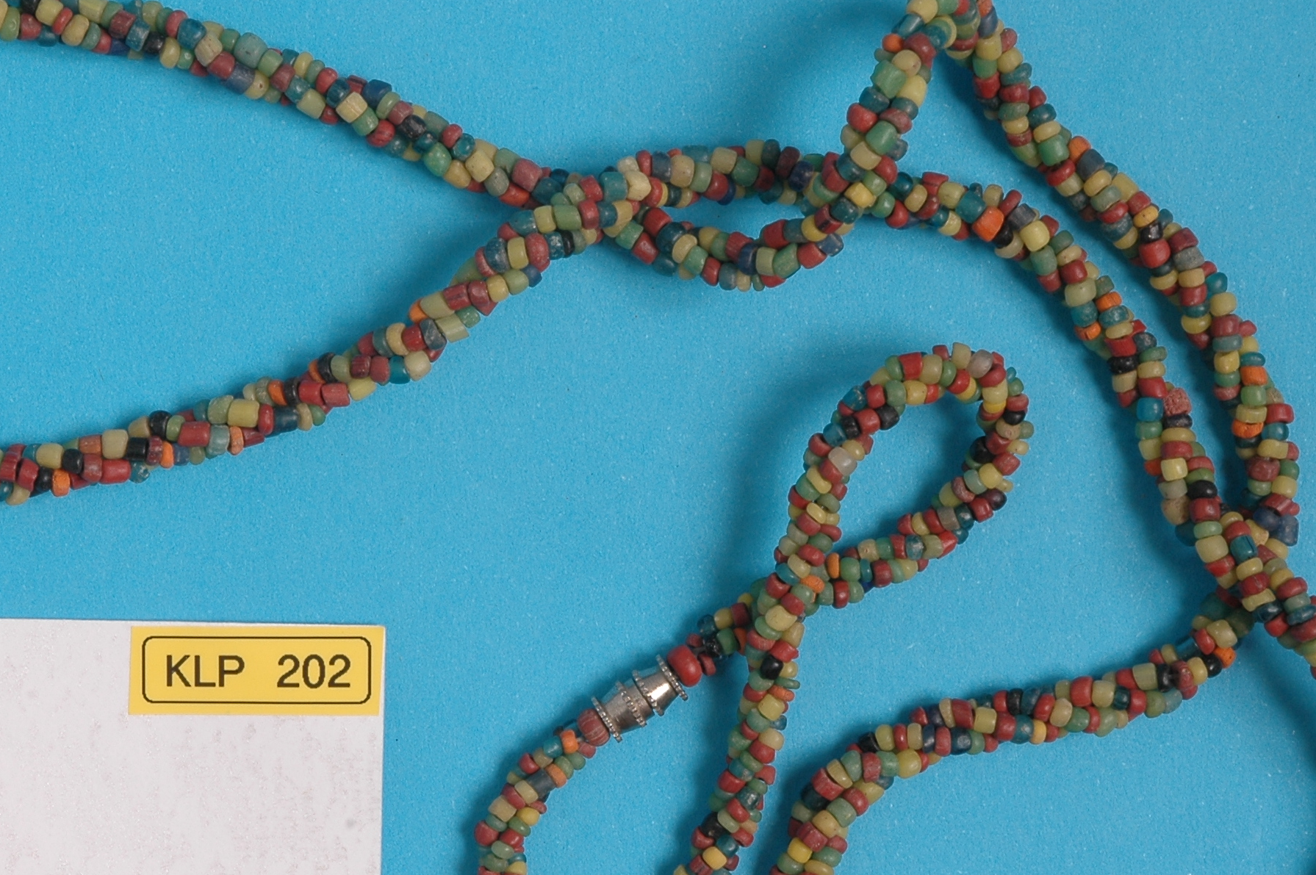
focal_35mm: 131
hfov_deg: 15.6
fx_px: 4785
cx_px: 457
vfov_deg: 10.4
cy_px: 561
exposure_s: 1/6
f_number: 22
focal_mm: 52
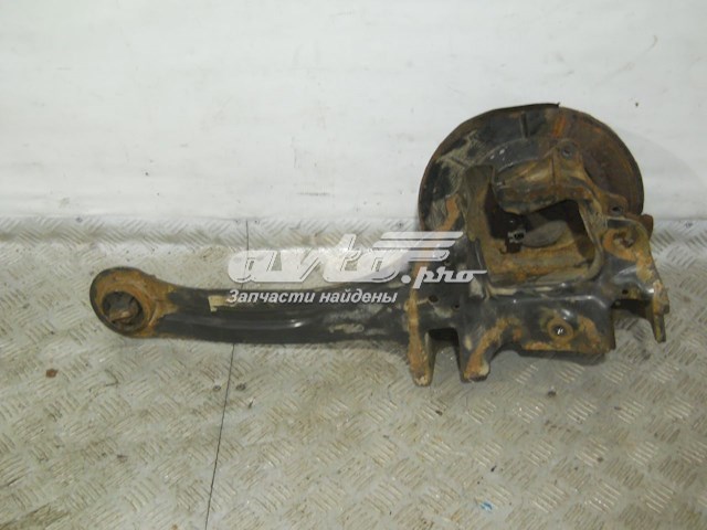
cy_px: 265
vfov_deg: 35.1
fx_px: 837
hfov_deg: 45.8
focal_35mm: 41
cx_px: 354
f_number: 3.1
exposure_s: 1/30
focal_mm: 6.72
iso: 200
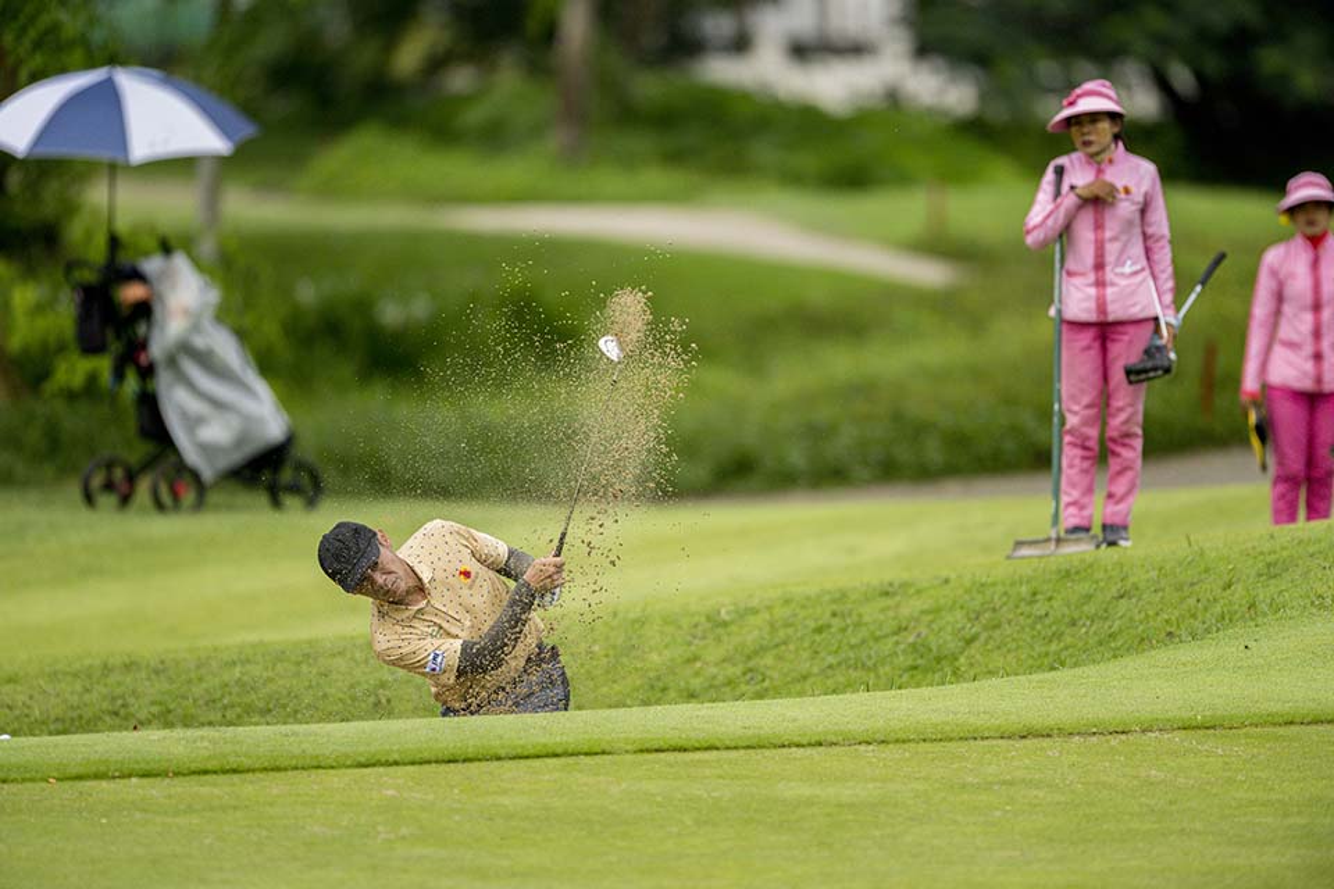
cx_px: 667
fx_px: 14821
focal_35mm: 400
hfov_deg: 5.2
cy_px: 444
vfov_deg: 3.4
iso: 2800
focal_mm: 400
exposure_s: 1/6400
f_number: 3.2
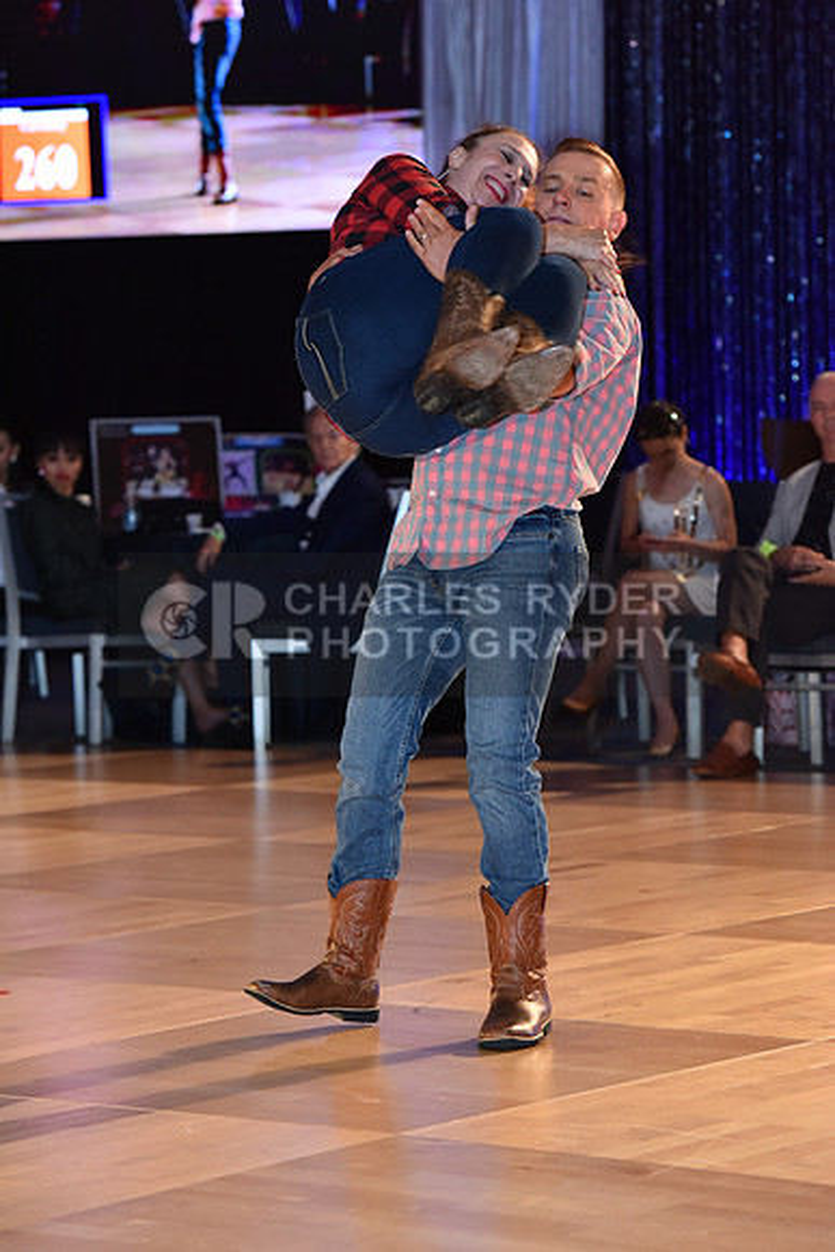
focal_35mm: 130
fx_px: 4520
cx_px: 418
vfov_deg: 15.8
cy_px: 626
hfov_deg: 10.6
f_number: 5
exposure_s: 1/250
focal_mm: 130
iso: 2000
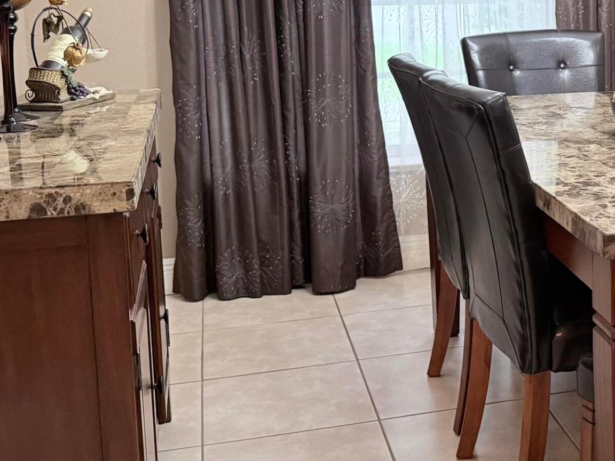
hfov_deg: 30.8
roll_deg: +1.3
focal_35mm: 60
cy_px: 104
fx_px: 1066
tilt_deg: -7.2
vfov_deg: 24.1
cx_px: 552
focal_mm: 6.76
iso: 400
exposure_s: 1/60
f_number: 1.78
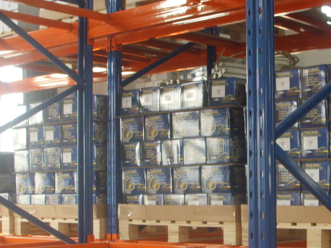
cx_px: 264
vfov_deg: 19.6
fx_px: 717
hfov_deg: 25.5
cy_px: 173
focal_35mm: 75
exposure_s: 1/45
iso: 152
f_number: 3.5
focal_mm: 6.6
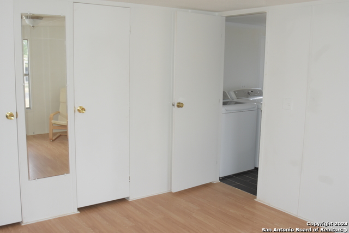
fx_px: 349
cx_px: 174
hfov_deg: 53.1
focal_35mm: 36
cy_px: 116
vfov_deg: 36.9
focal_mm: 24
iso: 1000
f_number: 3.5
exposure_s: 1/160
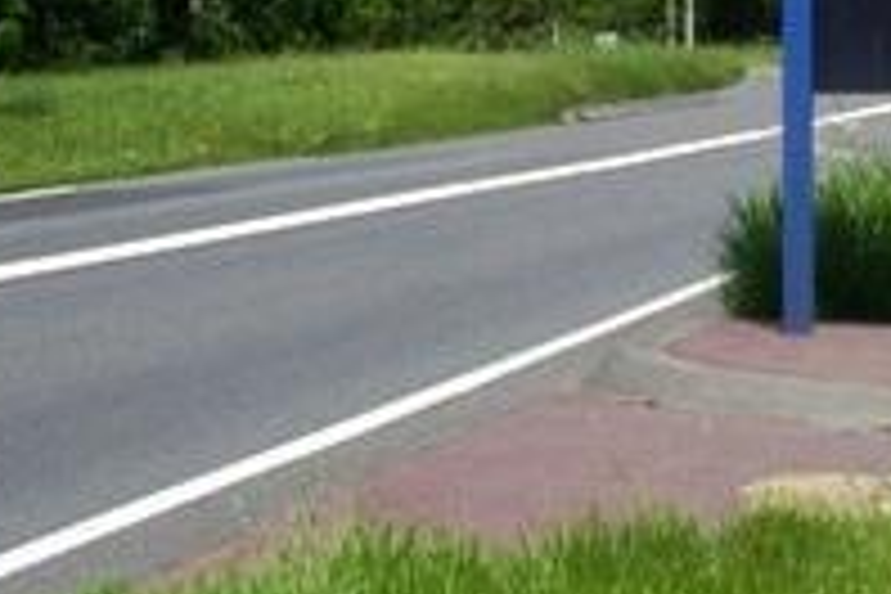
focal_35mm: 128
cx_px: 1012
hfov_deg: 15.5
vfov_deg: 10.3
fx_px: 3168
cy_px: -306
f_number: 8
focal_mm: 7.9
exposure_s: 1/125
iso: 64
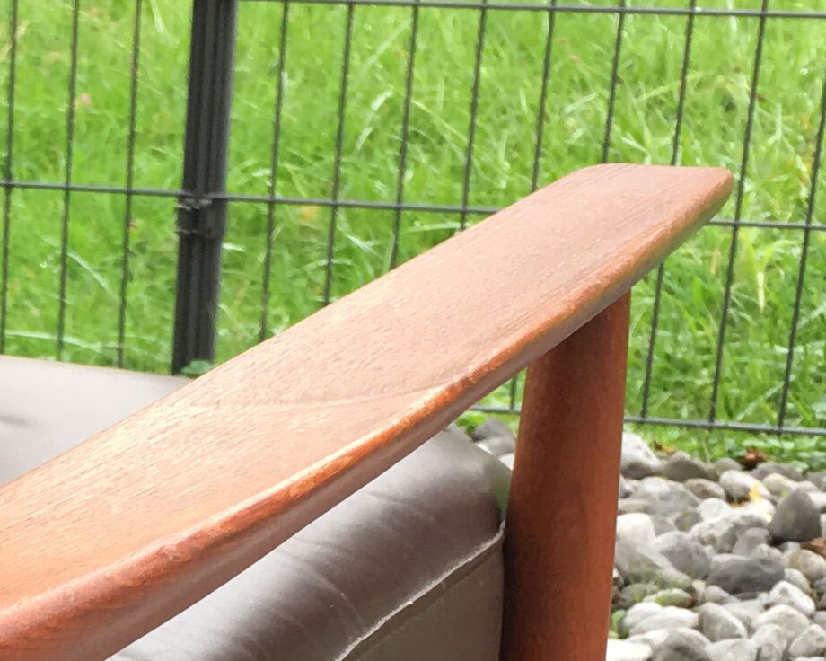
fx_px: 3031
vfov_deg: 12.1
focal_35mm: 124
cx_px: -280
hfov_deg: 14.8
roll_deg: -0.2
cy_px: 830
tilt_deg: -21.5
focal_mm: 4.15
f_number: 2.2
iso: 40
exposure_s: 1/100
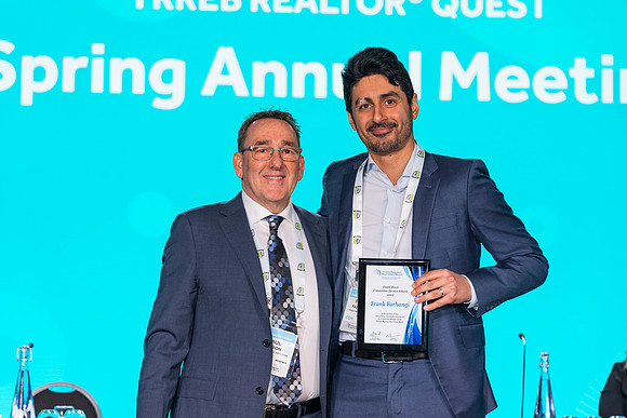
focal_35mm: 98
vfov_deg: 14.0
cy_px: 209
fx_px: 1707
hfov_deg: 20.8
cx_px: 314
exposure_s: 1/200
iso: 1250
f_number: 4.5
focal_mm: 98
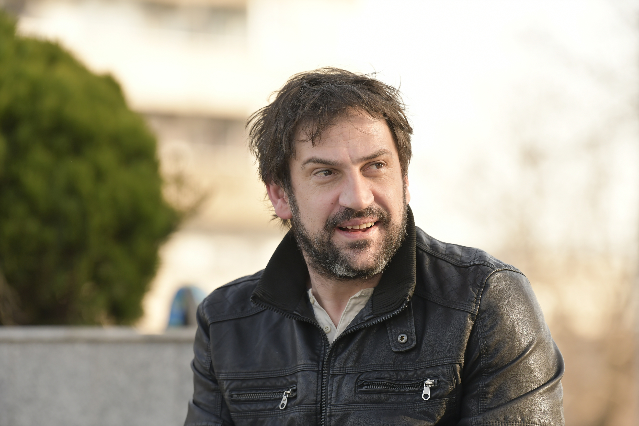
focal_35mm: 200
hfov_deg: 10.3
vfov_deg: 6.9
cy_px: 213
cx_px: 320
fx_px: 3549
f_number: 4.5
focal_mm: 200
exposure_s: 1/1250
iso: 1000
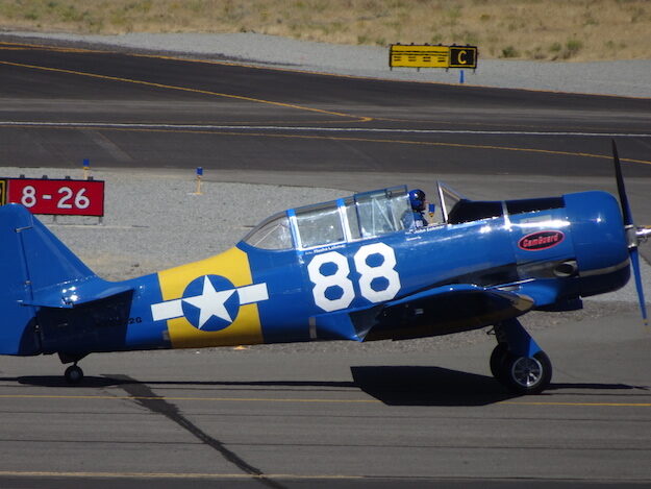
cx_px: 326
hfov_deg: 2.8
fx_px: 13543
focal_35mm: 720
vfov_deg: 2.1
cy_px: 244
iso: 80
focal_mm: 123
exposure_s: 1/640
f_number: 6.4
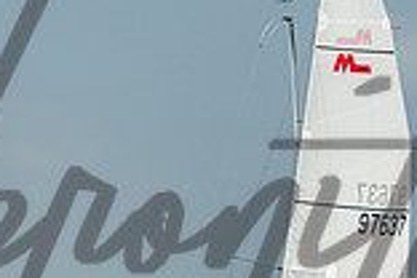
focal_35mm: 502
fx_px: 5814
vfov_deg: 2.7
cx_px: 241
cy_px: 289
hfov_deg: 4.1
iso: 320
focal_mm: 115
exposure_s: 1/800
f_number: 6.3
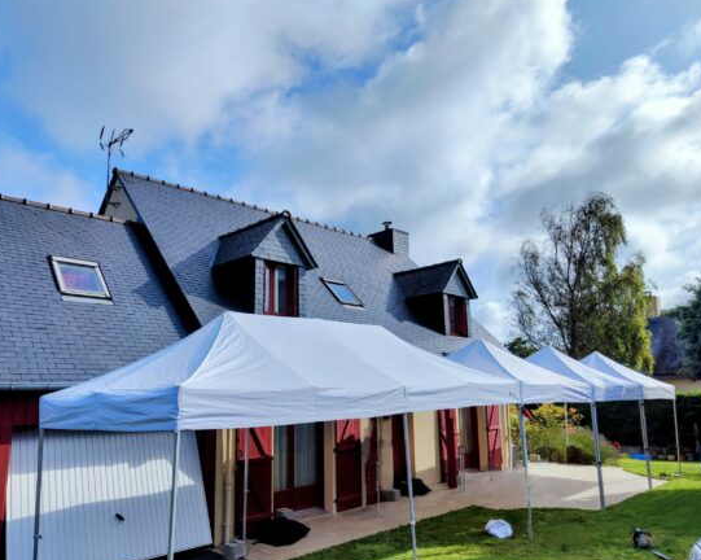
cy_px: 285
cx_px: 328
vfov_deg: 54.9
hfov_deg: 66.0
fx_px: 539
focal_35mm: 26
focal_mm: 5.59
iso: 50
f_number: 1.88
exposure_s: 1/5774
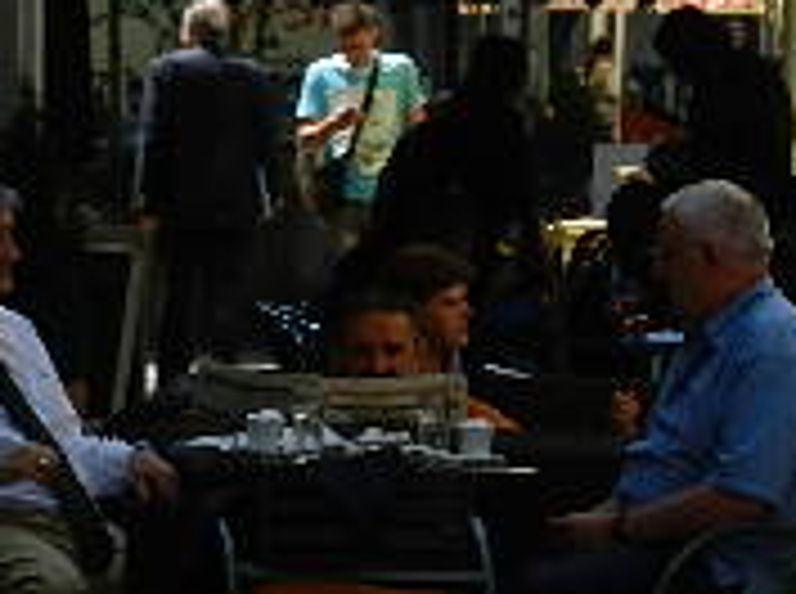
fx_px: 15720
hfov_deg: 2.9
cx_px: 971
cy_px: -22
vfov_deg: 2.2
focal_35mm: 685
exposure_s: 1/500
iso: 160
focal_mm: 34
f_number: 5.3
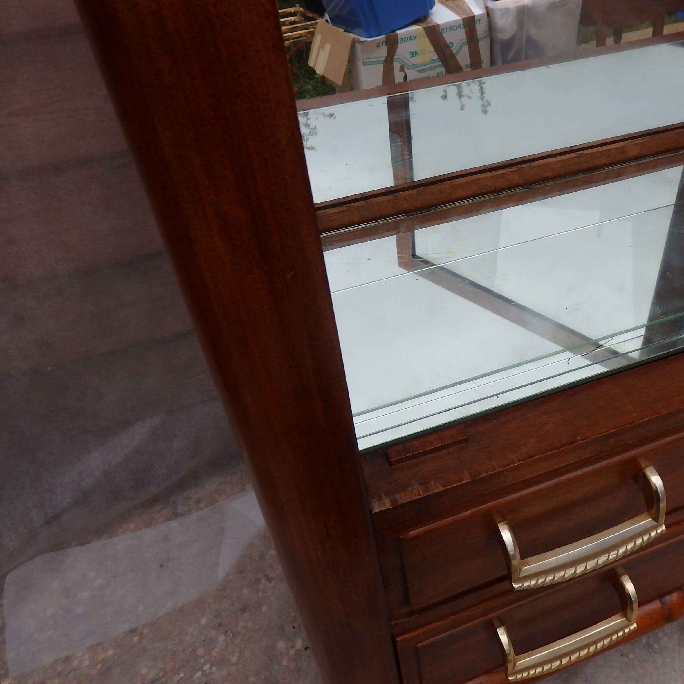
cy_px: 337
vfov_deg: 54.0
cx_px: 447
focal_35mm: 30
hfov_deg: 53.1
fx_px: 671
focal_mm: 4.5
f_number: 3
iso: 125
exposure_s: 1/80
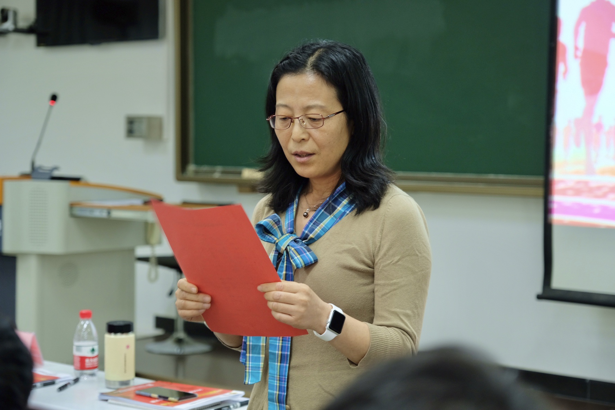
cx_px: 308
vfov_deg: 20.0
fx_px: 1162
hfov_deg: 29.7
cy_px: 205
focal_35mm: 68
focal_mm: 45.5
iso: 400
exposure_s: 1/17
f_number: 2.8
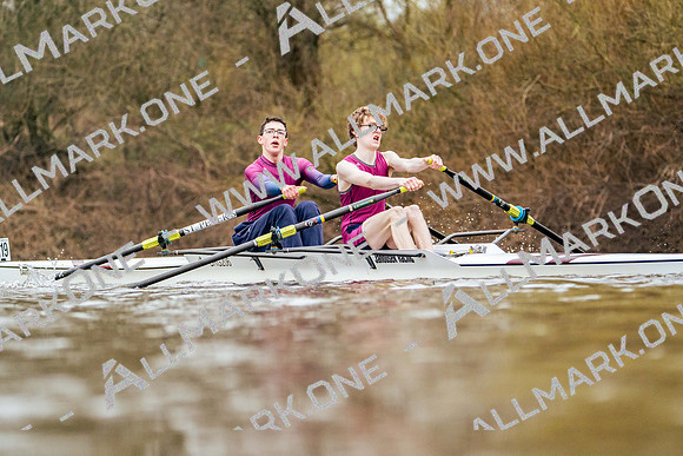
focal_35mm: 273
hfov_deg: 7.5
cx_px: 342
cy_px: 228
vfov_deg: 5.0
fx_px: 5180
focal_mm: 273
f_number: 6.3
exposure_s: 1/1600
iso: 4000
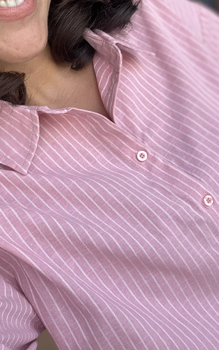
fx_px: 563
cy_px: 129
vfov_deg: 34.3
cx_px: 97
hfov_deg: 22.0
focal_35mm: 59
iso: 64
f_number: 1.9
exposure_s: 1/121
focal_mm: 2.69
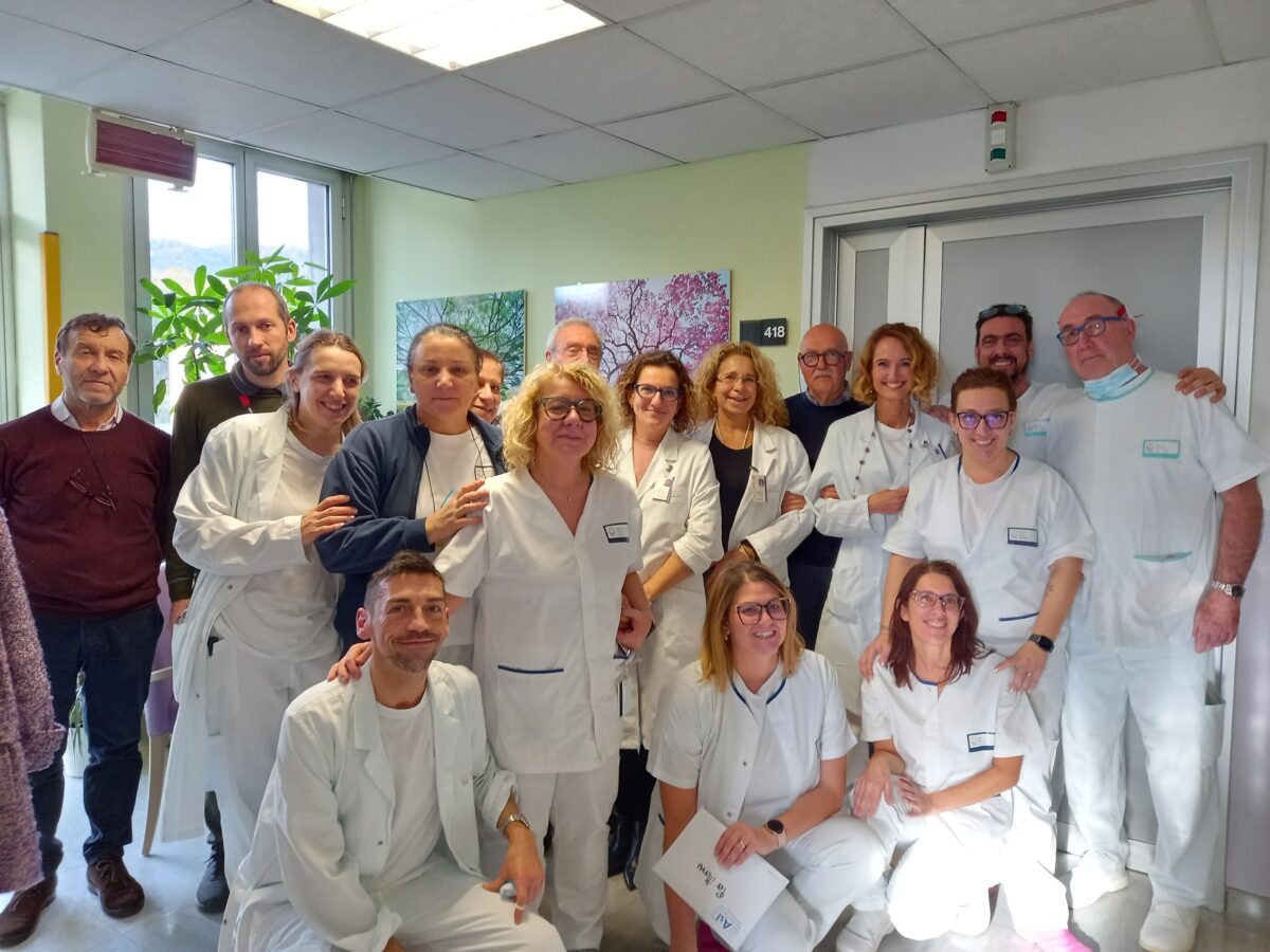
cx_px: 635
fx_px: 917
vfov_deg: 54.9
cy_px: 476
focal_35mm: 25
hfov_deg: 69.4
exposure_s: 1/33
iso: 250
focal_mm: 4.6
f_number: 2
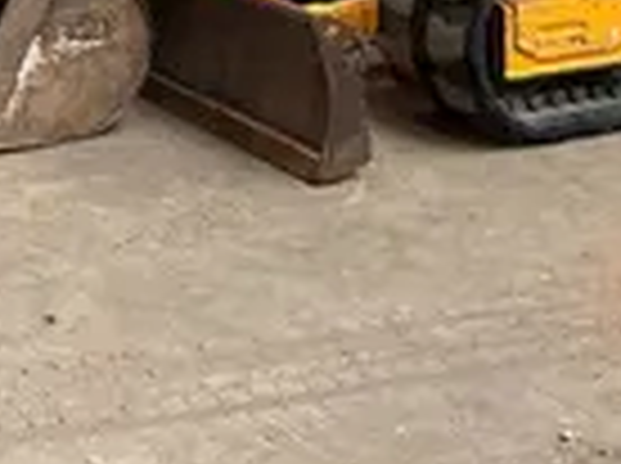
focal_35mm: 101
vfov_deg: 13.3
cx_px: 54
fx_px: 1809
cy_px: -333
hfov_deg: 19.1
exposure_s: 1/68
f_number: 1.8
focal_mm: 3
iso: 64
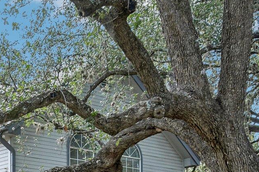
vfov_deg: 15.6
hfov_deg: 23.9
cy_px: 264
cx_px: -17
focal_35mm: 80
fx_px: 576
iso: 400
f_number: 8
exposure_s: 1/200
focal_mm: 17
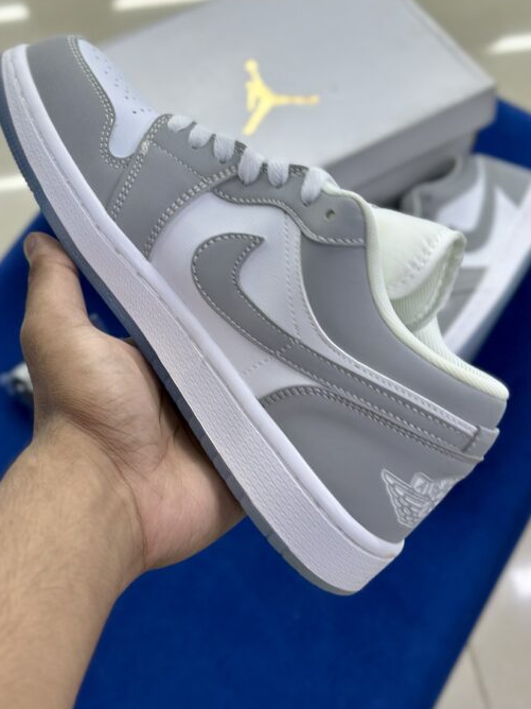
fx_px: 1370
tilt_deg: -57.3
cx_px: 258
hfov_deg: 21.9
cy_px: 313
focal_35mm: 67
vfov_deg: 28.9
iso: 64
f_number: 1.78
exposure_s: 1/126
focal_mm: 6.86
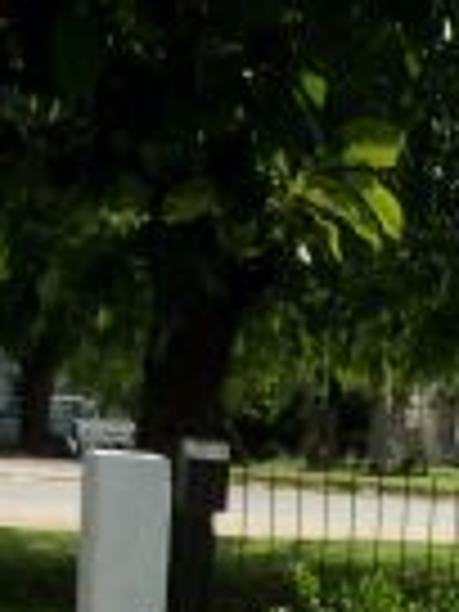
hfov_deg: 14.8
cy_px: 738
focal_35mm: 96
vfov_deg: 19.3
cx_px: 574
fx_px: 1697
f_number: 10.8
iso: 80
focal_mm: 5.1
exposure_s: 1/56
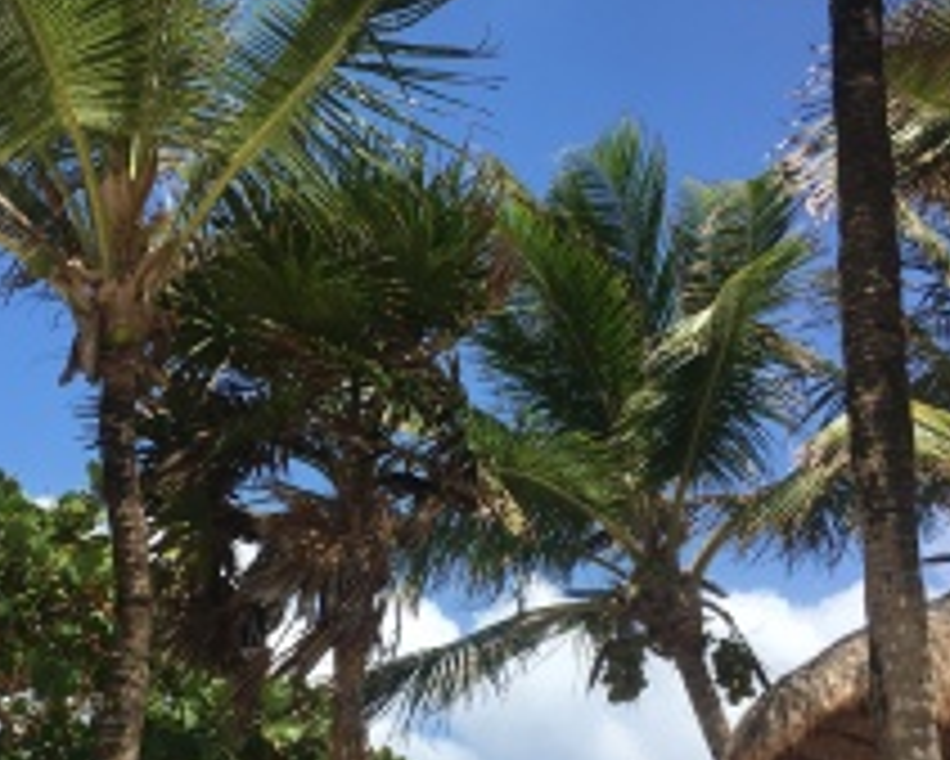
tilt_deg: +18.0
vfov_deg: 30.4
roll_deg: +2.6
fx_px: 1378
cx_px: 329
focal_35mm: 49
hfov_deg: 37.7
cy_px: 562
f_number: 2.2
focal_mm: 4.15
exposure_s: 1/1282
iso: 25
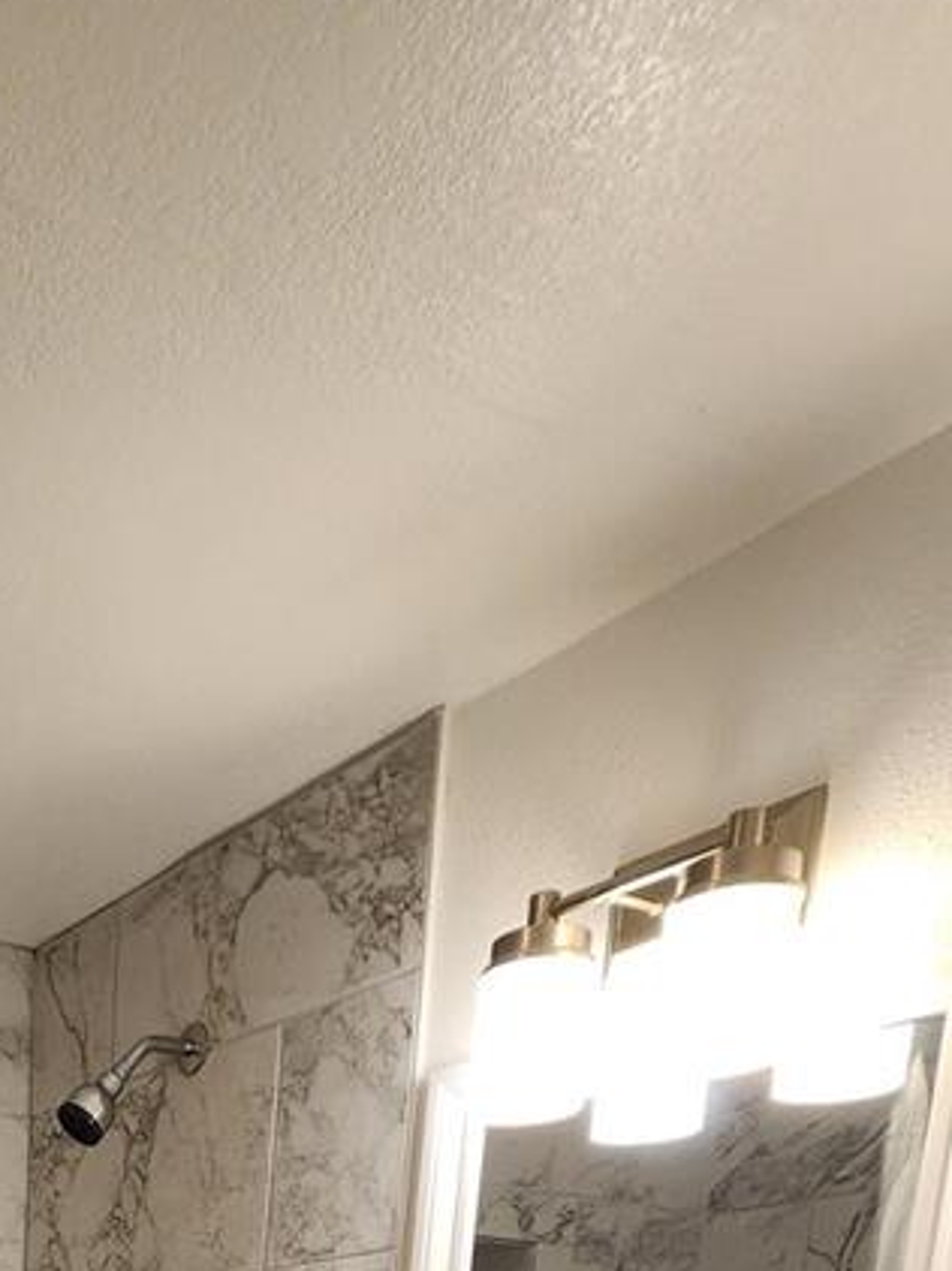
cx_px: -151
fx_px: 1358
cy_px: 1786
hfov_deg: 32.7
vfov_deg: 32.0
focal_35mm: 37
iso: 80
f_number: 2.2
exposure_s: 1/120
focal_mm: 2.2
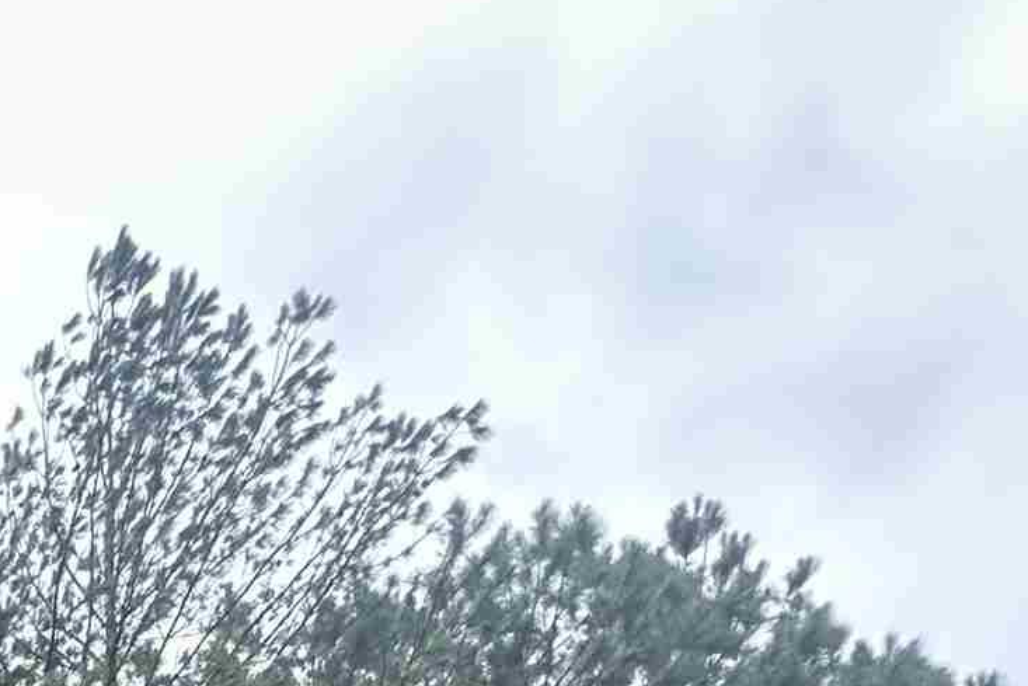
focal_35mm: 61
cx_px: -698
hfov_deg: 22.9
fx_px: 1742
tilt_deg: +8.5
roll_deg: -1.7
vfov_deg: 15.1
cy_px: 1574
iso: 40
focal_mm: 2.22
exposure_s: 1/99
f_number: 2.2
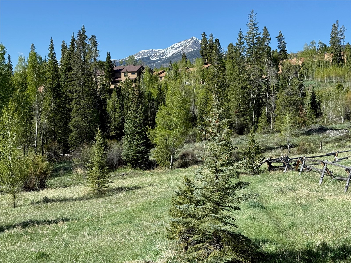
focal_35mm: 48
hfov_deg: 39.7
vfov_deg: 30.3
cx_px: 176
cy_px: 132
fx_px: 487
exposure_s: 1/1456
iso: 64
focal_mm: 6.76
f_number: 1.78
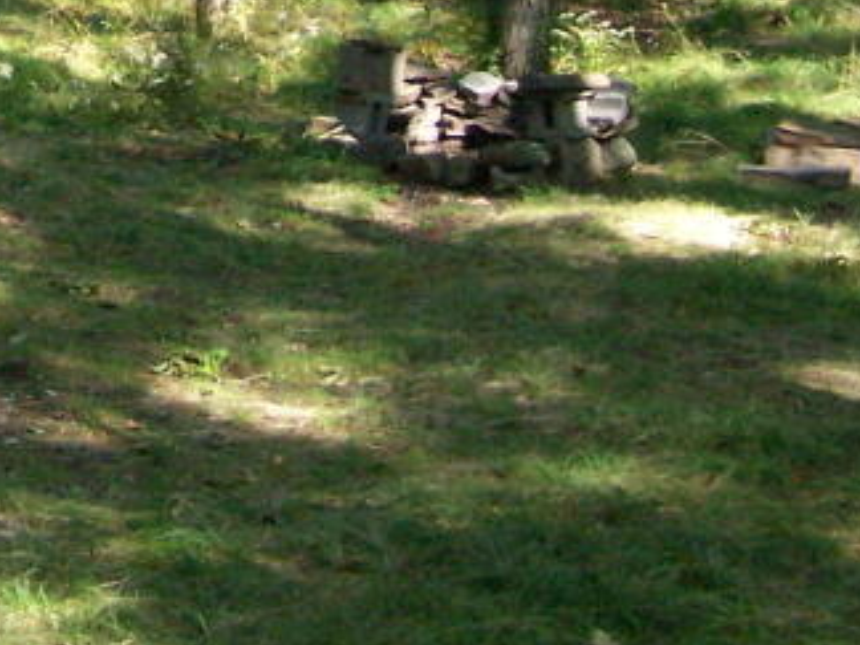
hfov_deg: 15.7
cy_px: -308
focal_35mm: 120
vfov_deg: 11.8
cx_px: -228
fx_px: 2981
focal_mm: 6.3
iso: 400
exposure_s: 1/640
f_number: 2.8
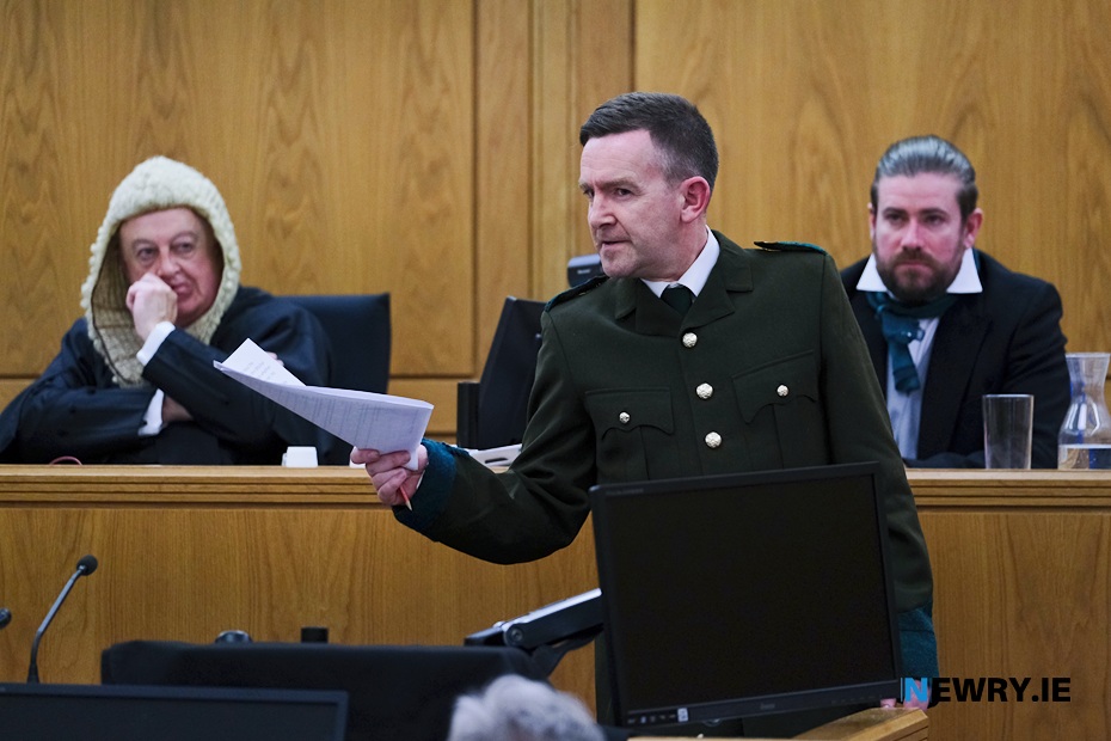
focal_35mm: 210
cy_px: 370
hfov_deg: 9.8
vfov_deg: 6.5
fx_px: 6480
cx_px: 556
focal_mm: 140
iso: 2000
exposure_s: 1/250
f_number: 2.8
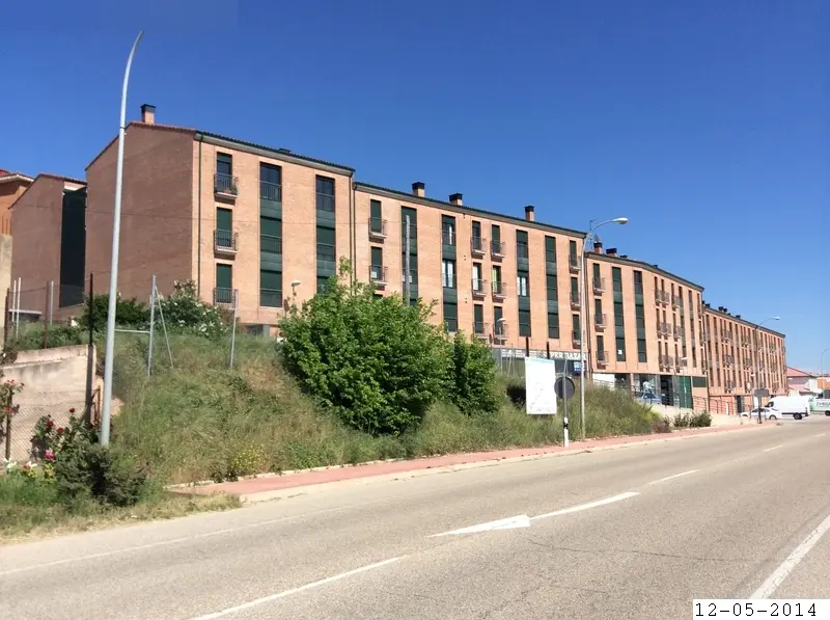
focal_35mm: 33
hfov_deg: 55.4
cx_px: 415
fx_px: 790
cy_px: 310
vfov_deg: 42.8
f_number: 2.4
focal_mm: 3.3
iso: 32
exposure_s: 1/1546
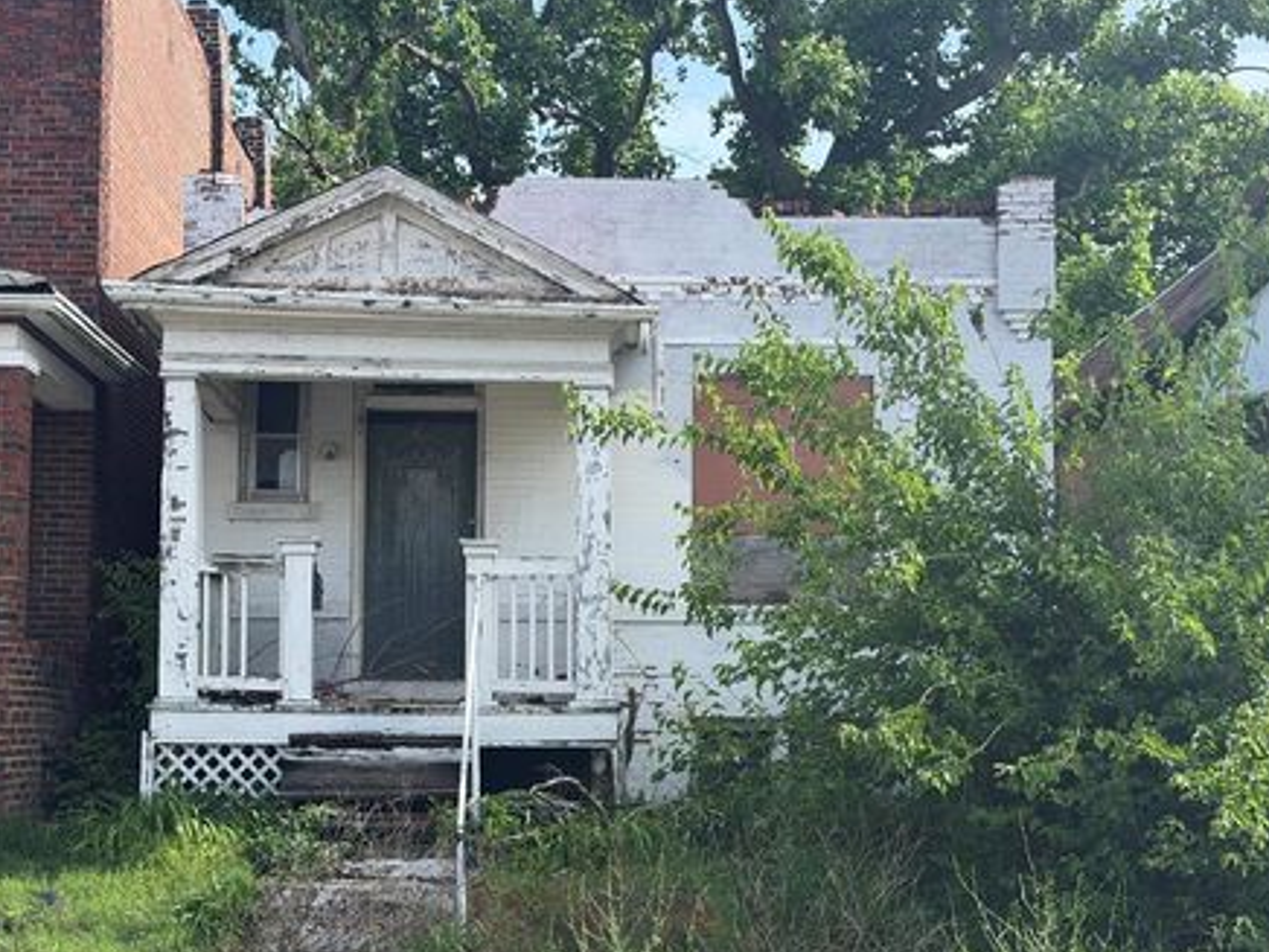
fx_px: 2016
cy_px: 534
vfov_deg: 26.5
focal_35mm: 55
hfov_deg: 34.9
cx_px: 643
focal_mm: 6.76
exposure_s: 1/2033
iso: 64
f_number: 1.78
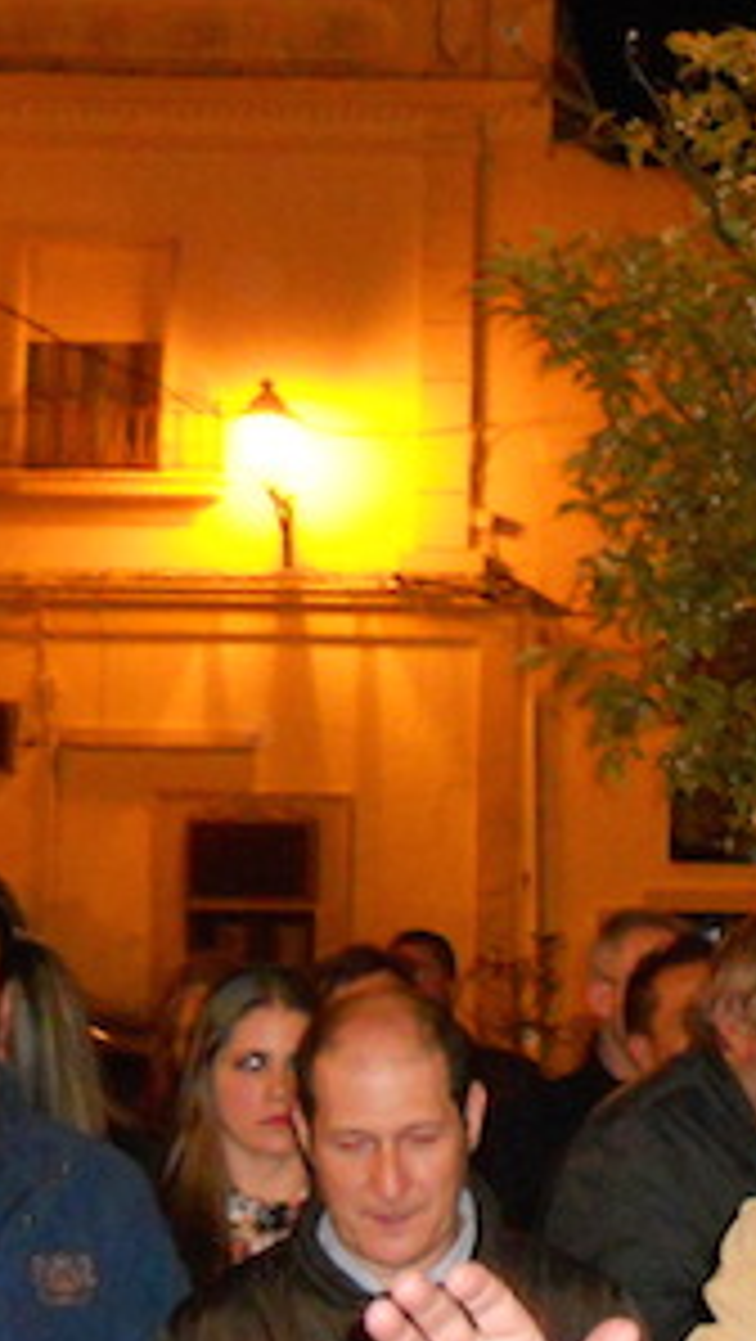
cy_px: 765
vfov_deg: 26.8
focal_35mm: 79
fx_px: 2811
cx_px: 963
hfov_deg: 14.7
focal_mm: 4.9
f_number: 3.2
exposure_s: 1/25
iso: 640
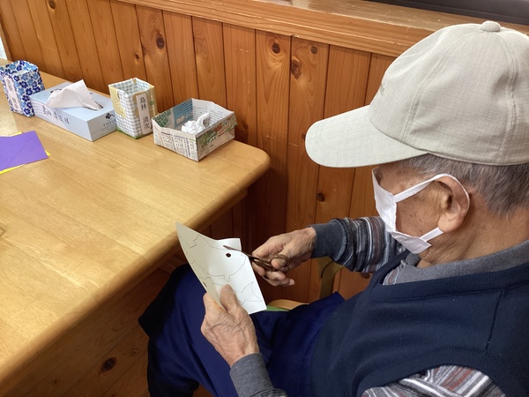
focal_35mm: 31
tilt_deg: -37.6
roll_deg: +0.1
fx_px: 474
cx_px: 264
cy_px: 198
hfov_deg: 58.4
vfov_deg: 45.4
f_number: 2.4
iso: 250
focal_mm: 3.3
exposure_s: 1/60
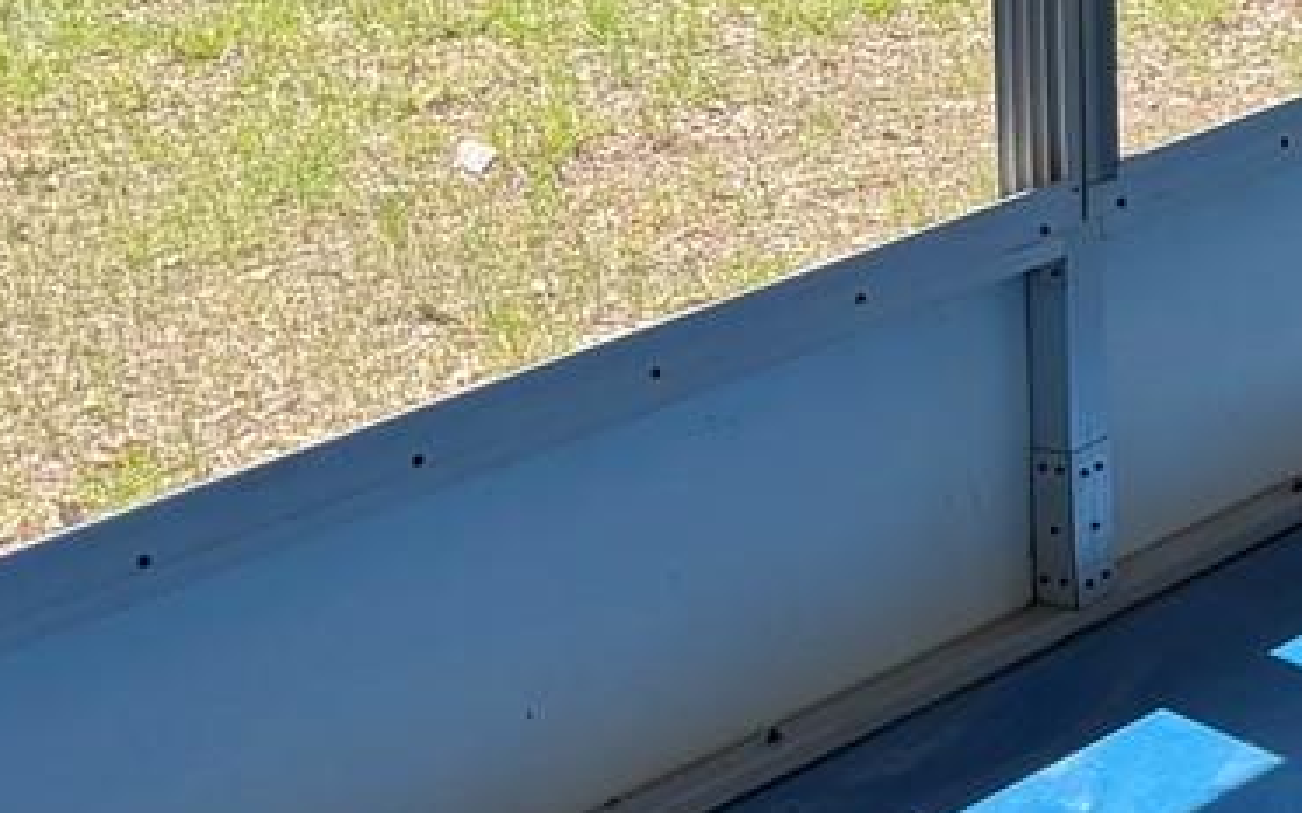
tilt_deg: -5.0
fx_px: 3867
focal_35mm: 109
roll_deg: -0.2
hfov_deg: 15.6
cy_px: -565
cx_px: 2531
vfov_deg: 11.3
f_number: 1.78
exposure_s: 1/637
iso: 100
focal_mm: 6.76
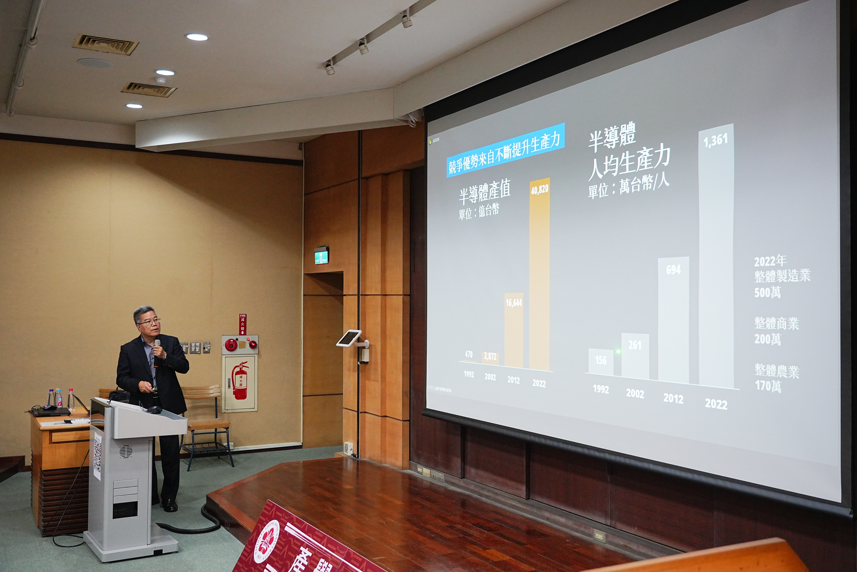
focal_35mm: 34
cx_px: 428
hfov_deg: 55.8
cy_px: 286
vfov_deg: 38.9
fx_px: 809
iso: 3200
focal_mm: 34
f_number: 4
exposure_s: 1/200
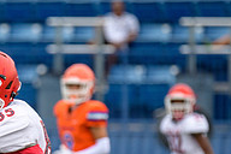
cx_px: -37
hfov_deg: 2.5
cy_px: 158
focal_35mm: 814
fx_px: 5223
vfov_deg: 1.7
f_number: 3.5
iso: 640
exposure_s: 1/800
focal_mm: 270
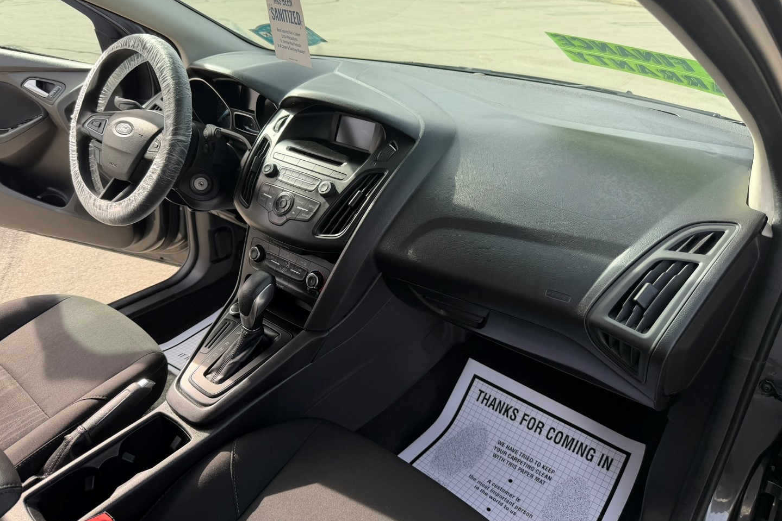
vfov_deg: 51.2
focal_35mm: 25
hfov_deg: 71.5
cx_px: 391
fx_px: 543
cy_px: 230
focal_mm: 6.76
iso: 80
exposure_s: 1/888
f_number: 1.78
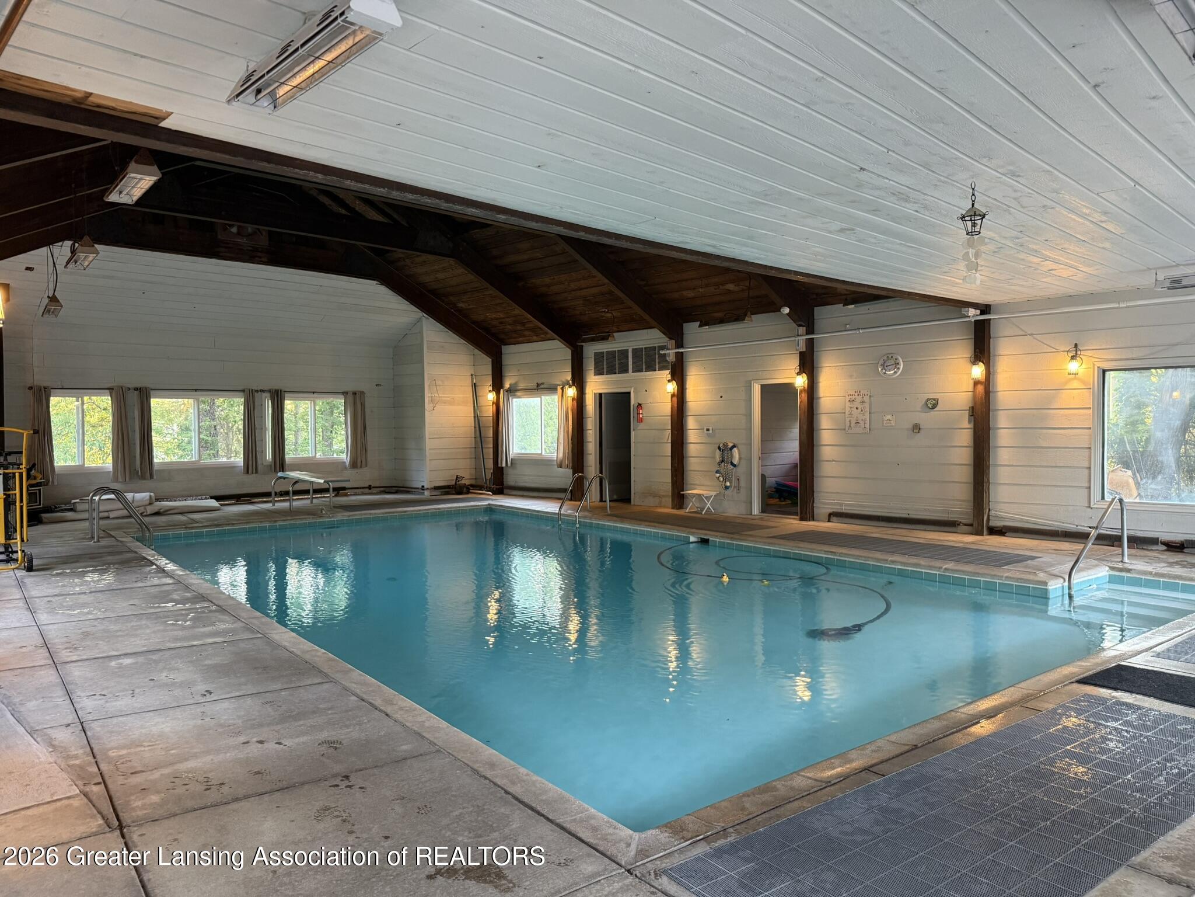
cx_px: 598
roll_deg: +0.8
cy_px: 448
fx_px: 829
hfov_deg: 71.6
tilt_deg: -0.7
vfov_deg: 56.8
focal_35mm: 24
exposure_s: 1/60
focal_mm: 6.76
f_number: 1.78
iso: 400
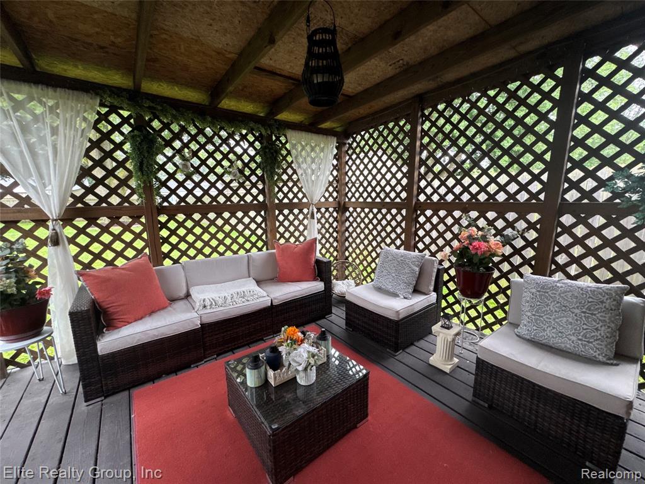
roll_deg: +0.7
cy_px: 242
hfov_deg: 102.1
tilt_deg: -8.9
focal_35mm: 14
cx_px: 322
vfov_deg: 85.7
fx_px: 261
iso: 250
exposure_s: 1/120
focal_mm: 2.22
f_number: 2.2
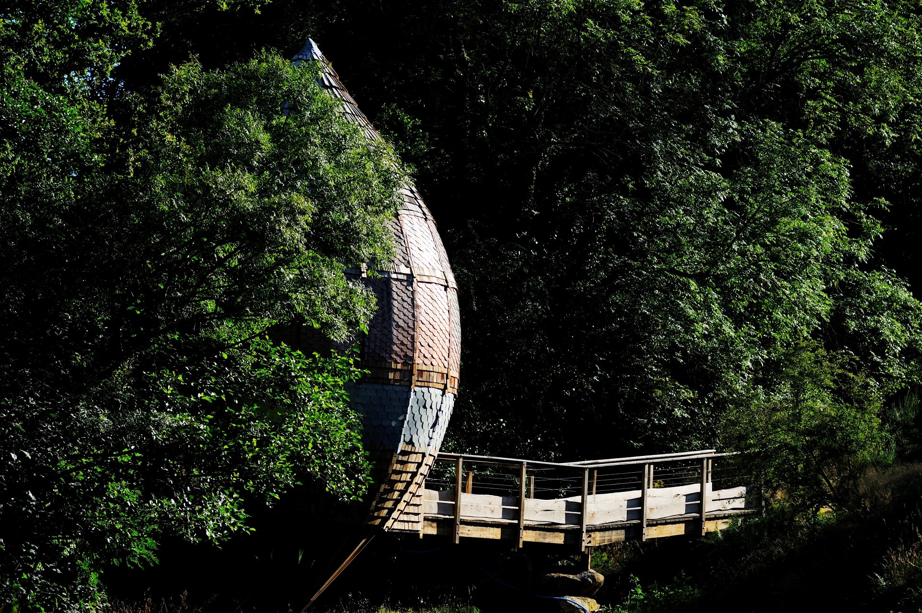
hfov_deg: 11.4
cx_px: 461
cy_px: 306
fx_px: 4607
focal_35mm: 180
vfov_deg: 7.6
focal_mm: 180
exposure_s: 1/2000
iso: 200
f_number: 5
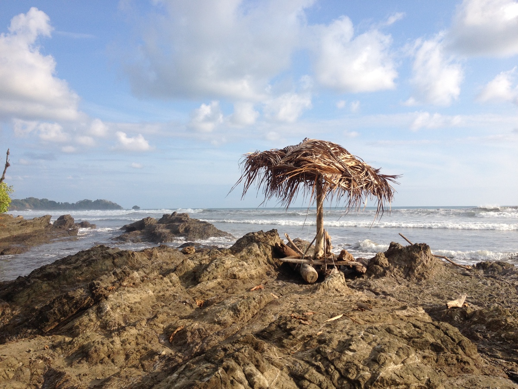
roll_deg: +1.4
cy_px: 194
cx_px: 259
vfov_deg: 40.7
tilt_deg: -2.0
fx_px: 524
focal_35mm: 35
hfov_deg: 52.6
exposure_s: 1/1577
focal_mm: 4.28
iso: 50
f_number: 2.4
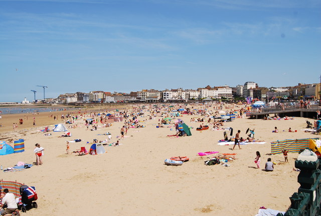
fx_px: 322
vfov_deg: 37.1
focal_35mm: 36
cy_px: 108
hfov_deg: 53.0
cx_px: 160
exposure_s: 1/320
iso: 100
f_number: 9
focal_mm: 24
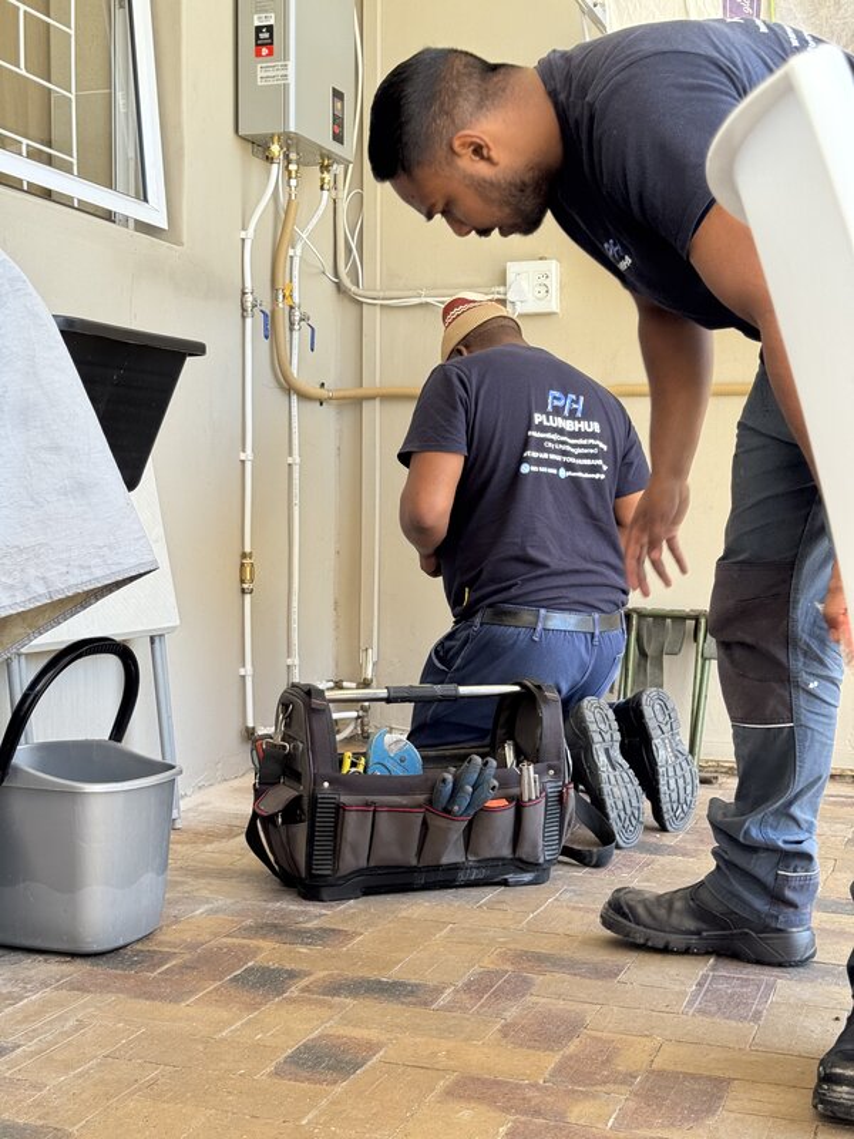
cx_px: 427
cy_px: 570
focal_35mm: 48
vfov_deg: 39.7
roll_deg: -0.2
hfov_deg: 30.3
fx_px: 1579
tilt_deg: -2.1
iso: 64
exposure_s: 1/211
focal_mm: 6.76
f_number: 1.78
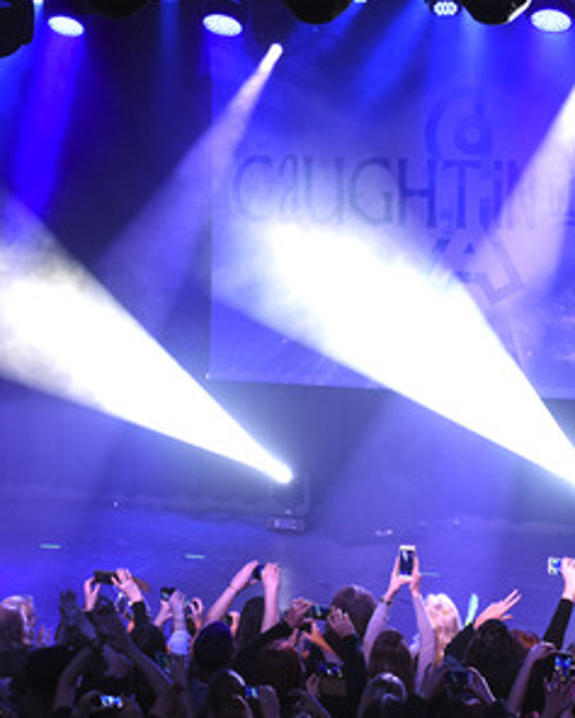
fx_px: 2190
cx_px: 387
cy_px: 357
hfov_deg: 14.9
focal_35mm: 103
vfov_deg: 18.6
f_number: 5.6
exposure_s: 1/160
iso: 720
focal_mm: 48
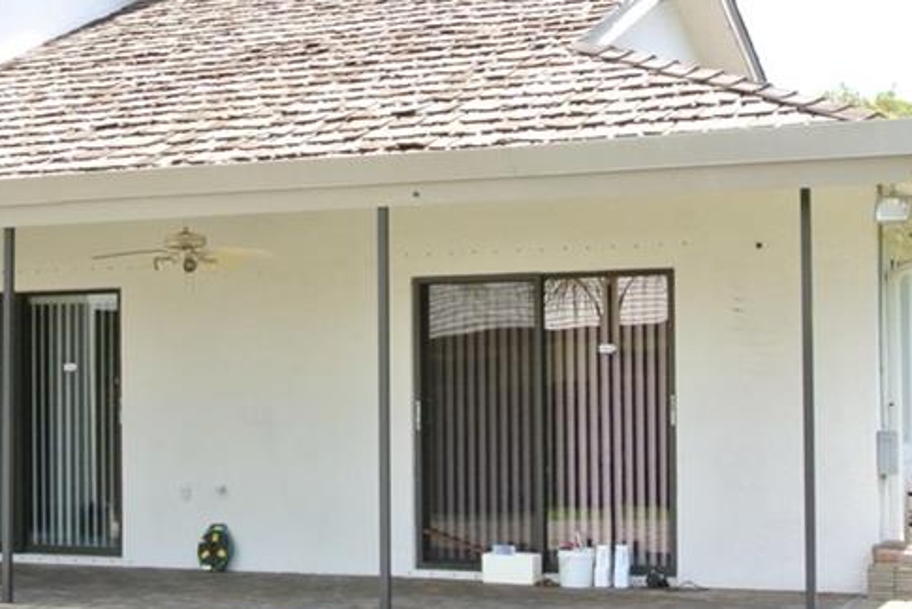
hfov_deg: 26.4
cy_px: 342
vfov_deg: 18.0
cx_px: 258
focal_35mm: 76
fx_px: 1926
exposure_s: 1/60
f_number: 16
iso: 400
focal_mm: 13.6
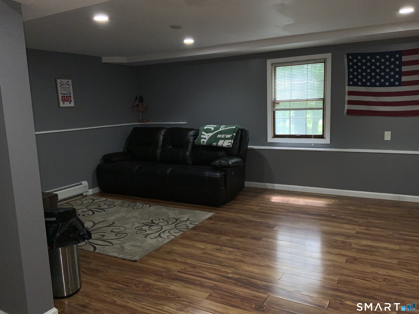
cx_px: 210
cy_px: 157
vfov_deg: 48.2
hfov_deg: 61.7
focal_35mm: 29
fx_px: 351
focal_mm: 3
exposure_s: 1/40
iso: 50
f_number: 1.8
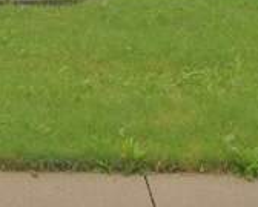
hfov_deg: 18.0
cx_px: -2
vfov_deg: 13.7
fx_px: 796
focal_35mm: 104
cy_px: -135
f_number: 10
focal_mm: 5
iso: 100
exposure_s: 1/60
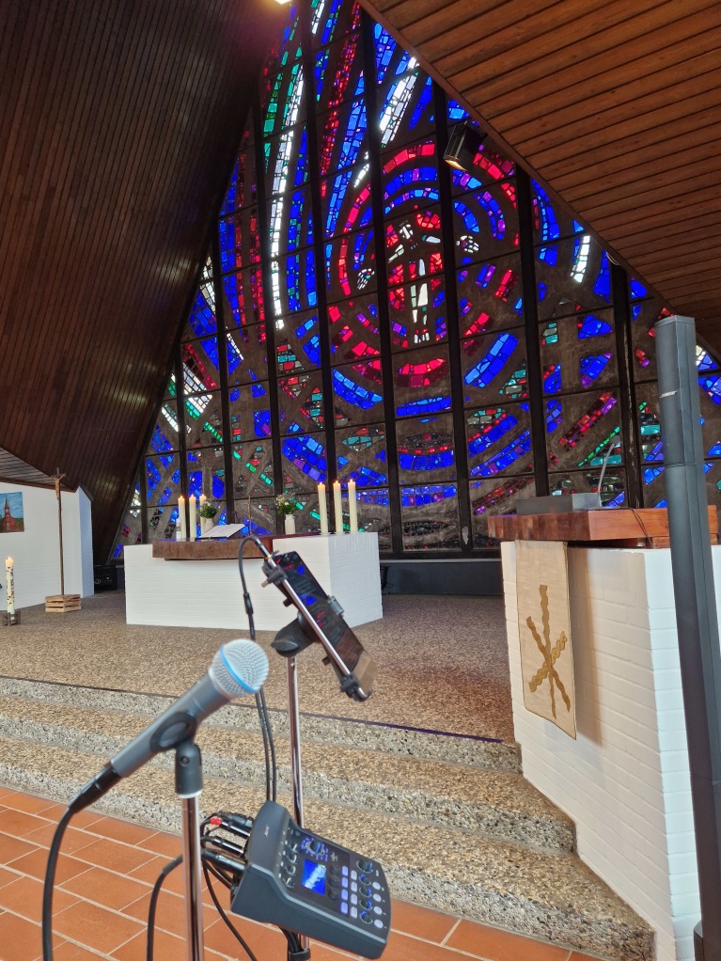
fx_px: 666
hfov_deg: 56.8
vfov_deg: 71.6
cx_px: 351
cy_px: 494
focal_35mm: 24
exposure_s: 1/100
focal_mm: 5.4
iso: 320
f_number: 1.8
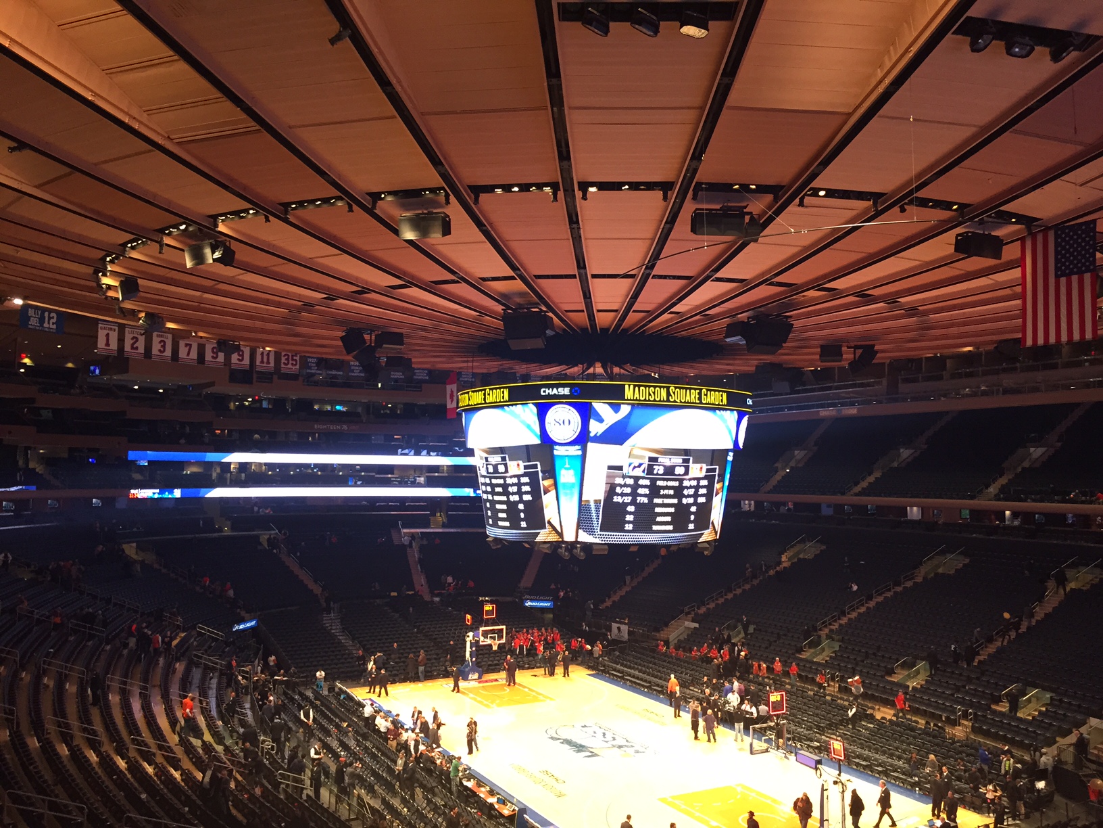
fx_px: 924
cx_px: 552
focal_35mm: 29
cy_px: 414
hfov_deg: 61.7
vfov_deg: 48.2
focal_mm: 4.15
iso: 100
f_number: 2.2
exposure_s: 1/30
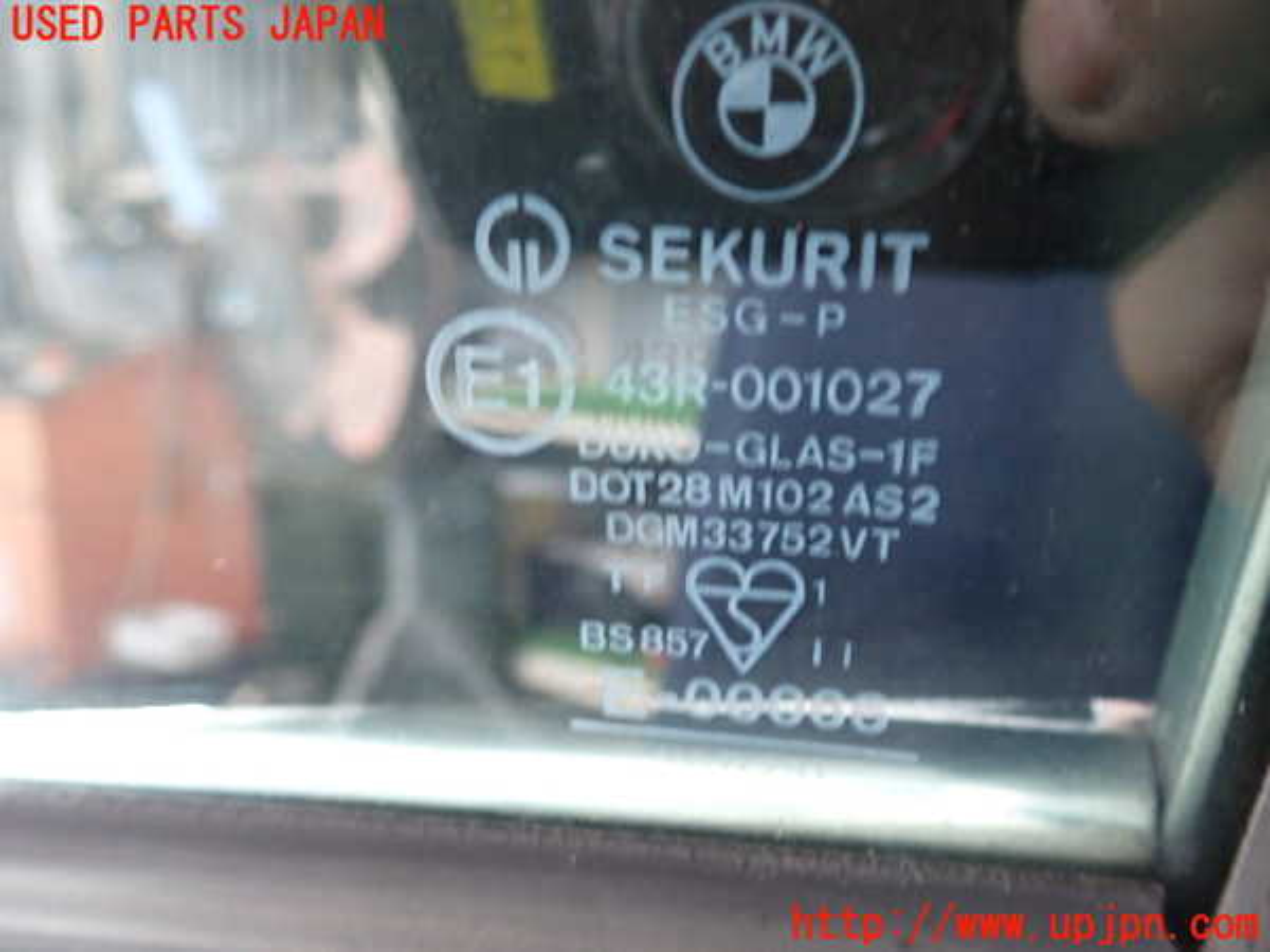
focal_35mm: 30
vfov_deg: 46.8
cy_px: 476
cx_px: 635
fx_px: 1101
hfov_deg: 60.0
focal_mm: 5.4
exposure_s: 1/30
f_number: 2.3
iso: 640
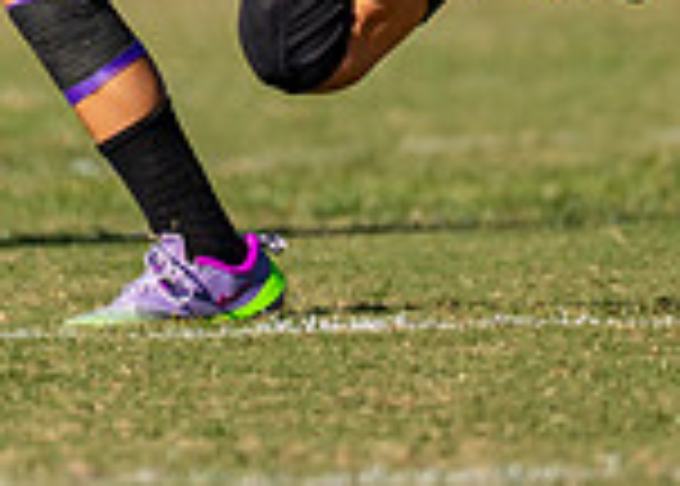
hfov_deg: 1.7
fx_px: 22780
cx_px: 277
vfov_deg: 1.2
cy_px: -283
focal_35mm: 1179
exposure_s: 1/4000
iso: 160
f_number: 2.8
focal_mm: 200
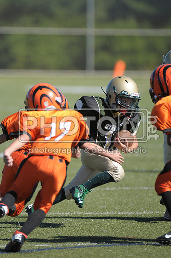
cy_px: 129
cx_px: 86
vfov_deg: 3.4
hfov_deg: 2.3
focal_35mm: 600
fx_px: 4287
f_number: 4
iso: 640
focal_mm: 400
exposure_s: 1/3200
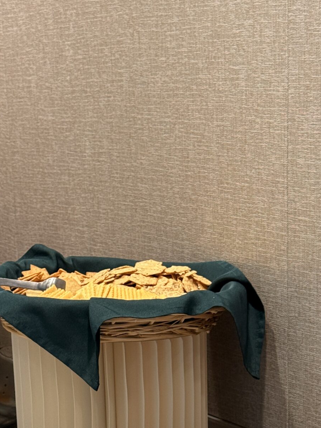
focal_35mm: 102
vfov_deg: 18.6
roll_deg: -0.4
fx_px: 1261
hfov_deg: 14.3
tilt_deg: -17.2
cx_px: 315
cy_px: 448
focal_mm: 6.76
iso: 80
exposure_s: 1/60
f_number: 1.78
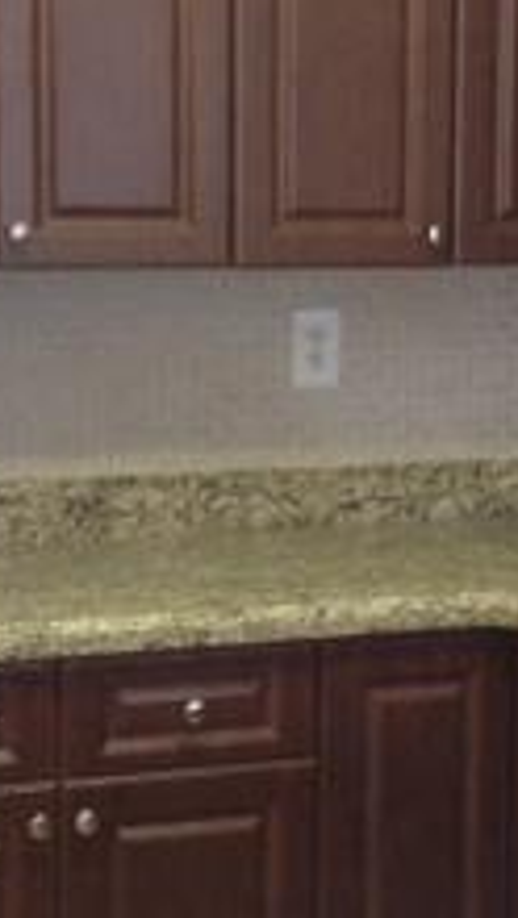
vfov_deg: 19.3
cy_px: 421
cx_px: 472
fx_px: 2706
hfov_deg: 10.9
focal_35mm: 111
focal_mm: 4.28
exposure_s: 1/20
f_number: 2.4
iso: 100
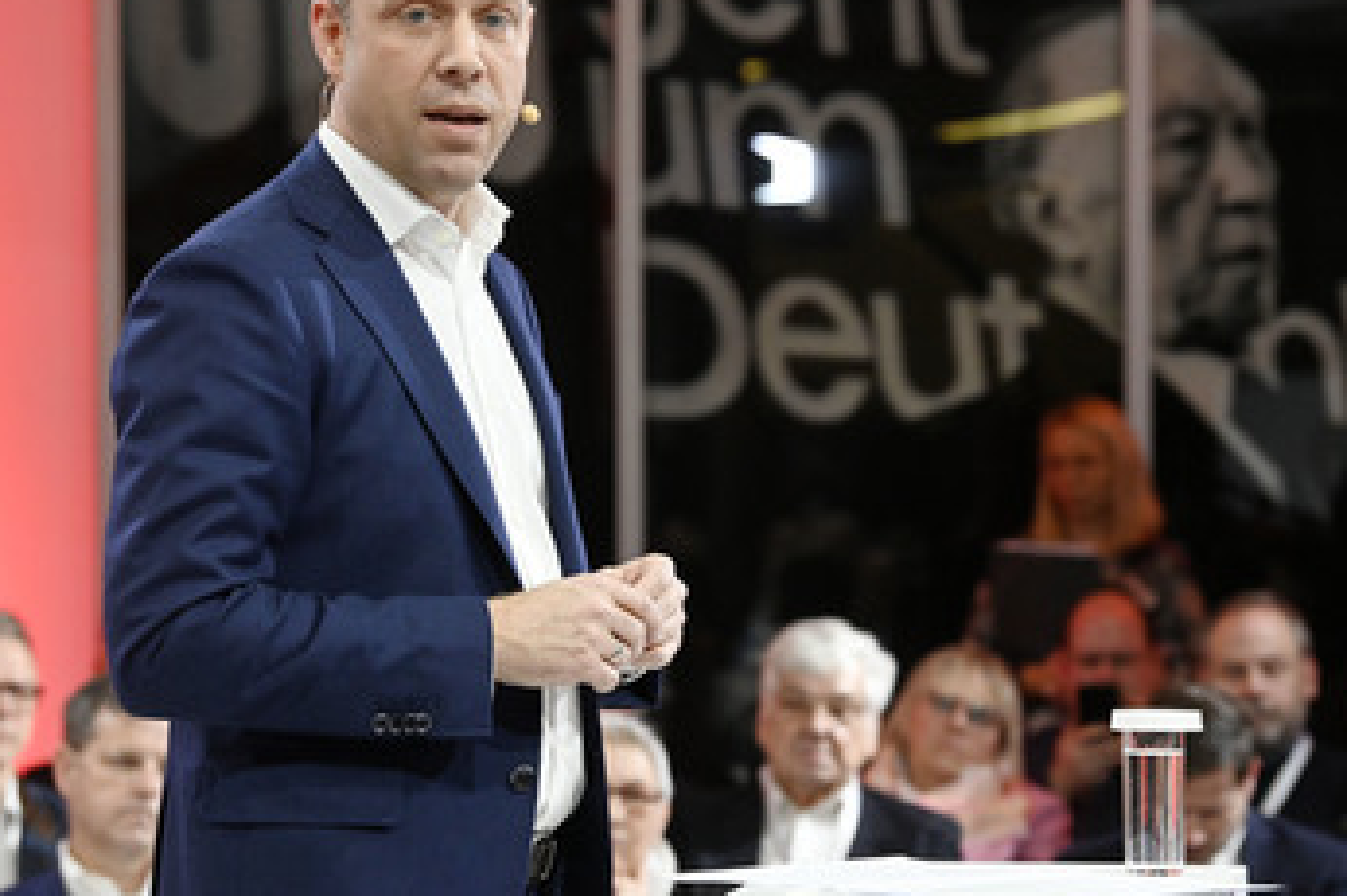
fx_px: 5644
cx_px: 668
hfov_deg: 13.6
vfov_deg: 9.1
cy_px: 401
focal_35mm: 151
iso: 6400
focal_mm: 116
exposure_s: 1/640
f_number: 5.6
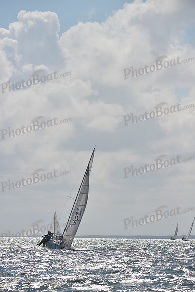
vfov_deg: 9.4
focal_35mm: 220
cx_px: 98
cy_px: 146
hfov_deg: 6.2
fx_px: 1786
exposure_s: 1/2500
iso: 280
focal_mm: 220
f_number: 8
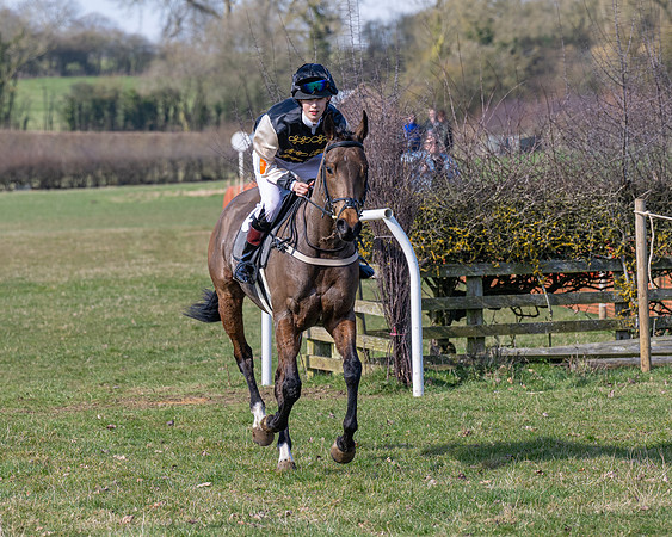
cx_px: 300
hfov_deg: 7.7
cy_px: 245
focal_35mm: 252
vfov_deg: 6.1
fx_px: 5015
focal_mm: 135
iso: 200
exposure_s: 1/800
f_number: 5
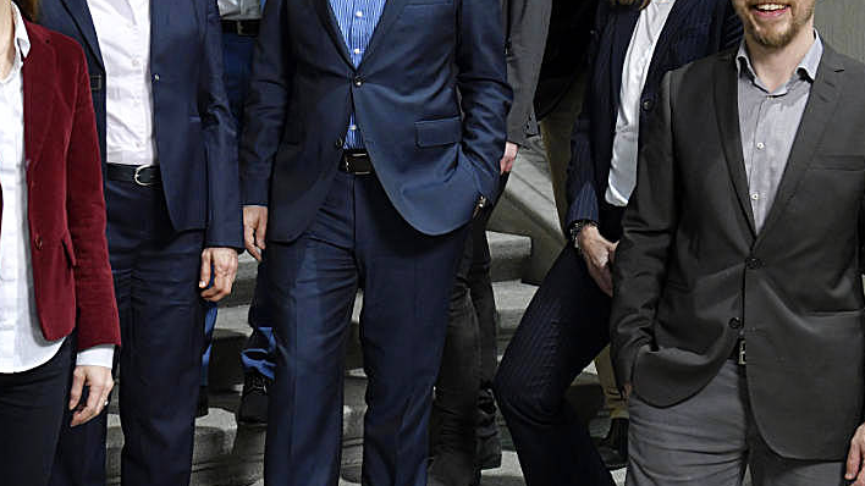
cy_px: 112
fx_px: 1628
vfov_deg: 16.9
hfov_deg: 29.6
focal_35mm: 71
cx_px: 297
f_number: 5.6
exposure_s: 1/80
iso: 2500
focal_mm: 40
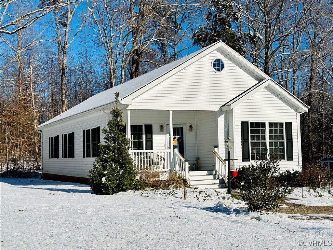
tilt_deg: +3.6
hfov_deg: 39.7
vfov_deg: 30.3
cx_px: 166
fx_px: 462
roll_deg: +1.7
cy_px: 125
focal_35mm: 48
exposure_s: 1/15873
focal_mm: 6.86
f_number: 1.78
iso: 100
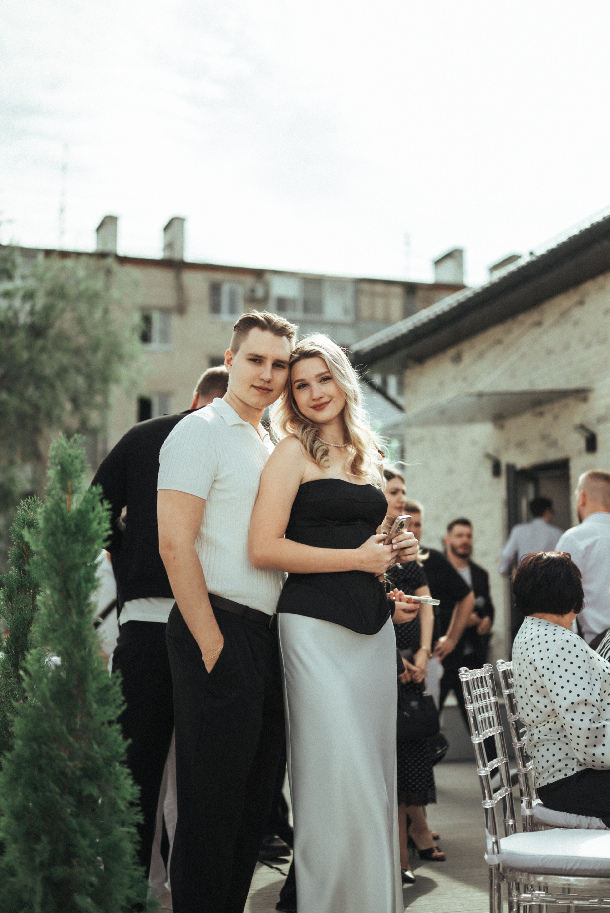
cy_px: 456
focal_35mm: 50
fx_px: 1270
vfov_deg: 39.6
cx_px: 305
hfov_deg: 27.0
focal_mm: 50
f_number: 1.8
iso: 100
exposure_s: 1/3200
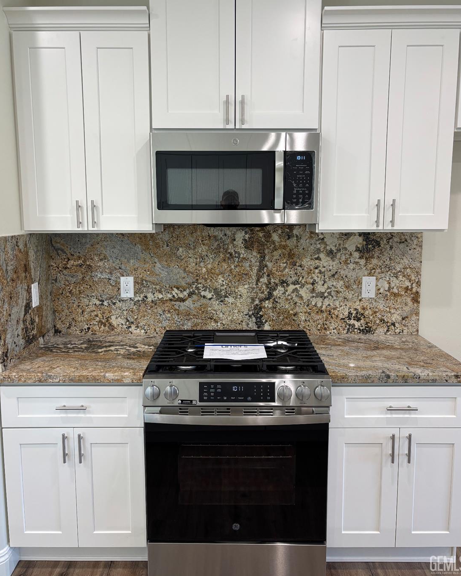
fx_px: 478
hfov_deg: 51.5
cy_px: 267
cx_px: 230
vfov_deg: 62.1
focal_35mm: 28
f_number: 1.6
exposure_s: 1/120
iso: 100
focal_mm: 5.96
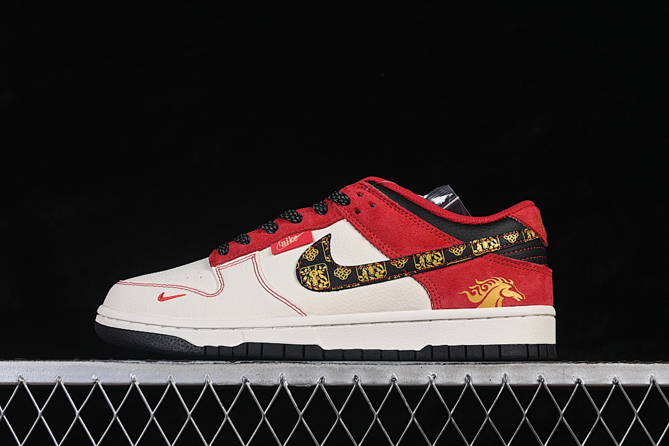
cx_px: 334
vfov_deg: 18.2
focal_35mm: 75
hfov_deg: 27.0
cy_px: 223
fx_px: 1394
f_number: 8
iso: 160
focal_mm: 50
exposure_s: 1/80
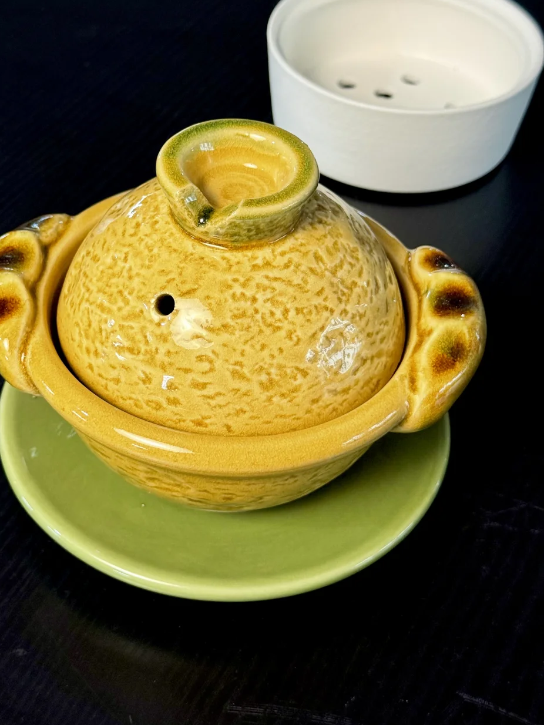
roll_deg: -3.9
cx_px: 228
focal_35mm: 56
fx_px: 1173
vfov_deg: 34.3
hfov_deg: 26.1
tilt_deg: -43.5
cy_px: 324
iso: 100
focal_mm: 6.76
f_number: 1.78
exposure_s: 1/98
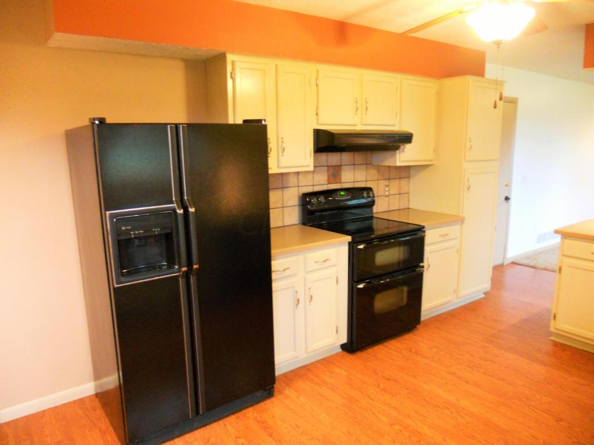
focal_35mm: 27
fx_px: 463
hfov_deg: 65.3
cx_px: 297
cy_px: 222
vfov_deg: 51.4
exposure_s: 1/8
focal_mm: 4.9
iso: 400
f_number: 3.2
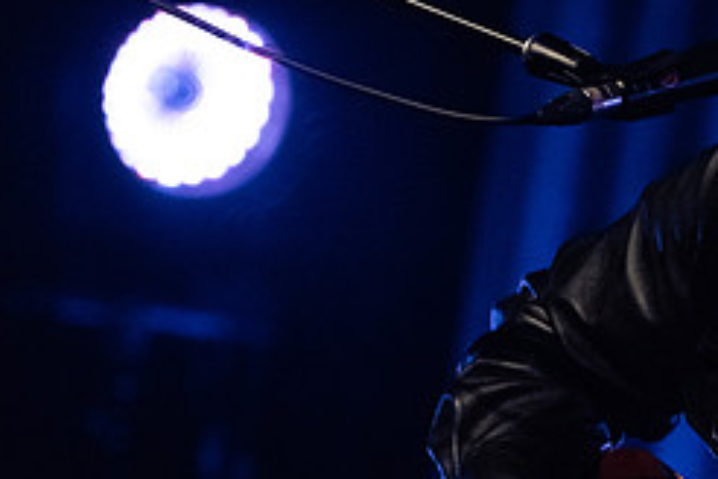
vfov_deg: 1.9
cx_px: 750
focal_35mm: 730
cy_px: 209
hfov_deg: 2.8
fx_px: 14558
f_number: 5.6
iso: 2500
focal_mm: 310
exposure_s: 1/125
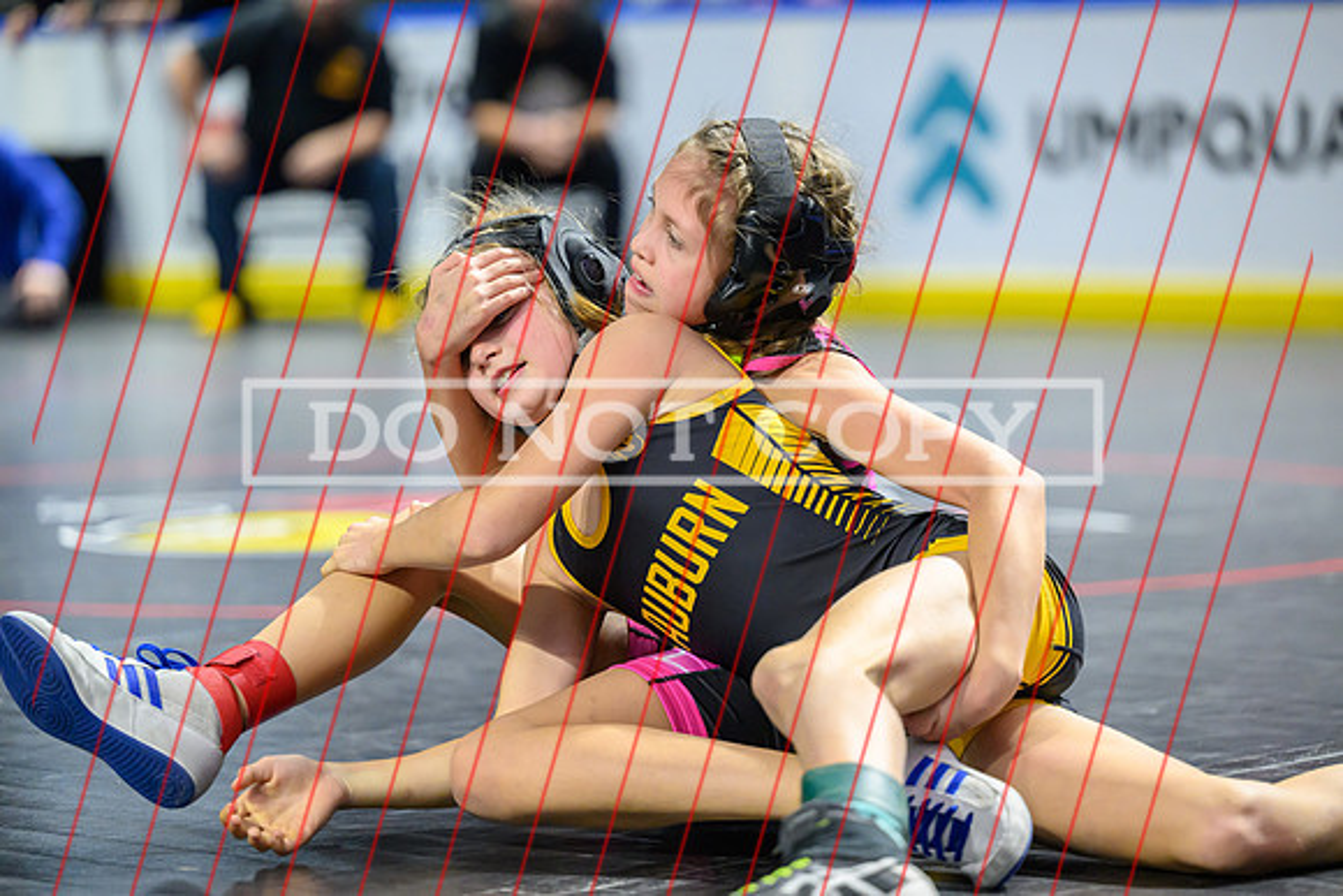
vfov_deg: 10.2
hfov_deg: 15.2
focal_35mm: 135
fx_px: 5037
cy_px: 448
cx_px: 672
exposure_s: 1/800
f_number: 2.8
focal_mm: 135
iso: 4500
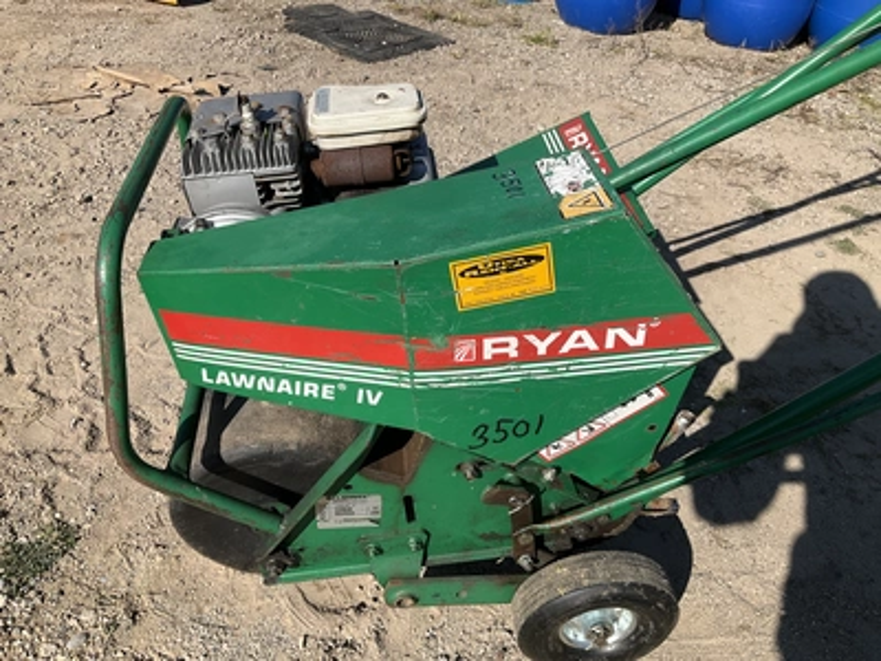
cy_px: 330
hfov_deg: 61.7
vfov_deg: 48.2
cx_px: 440
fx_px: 738
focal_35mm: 29
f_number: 1.8
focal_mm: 3
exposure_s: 1/2141
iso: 25
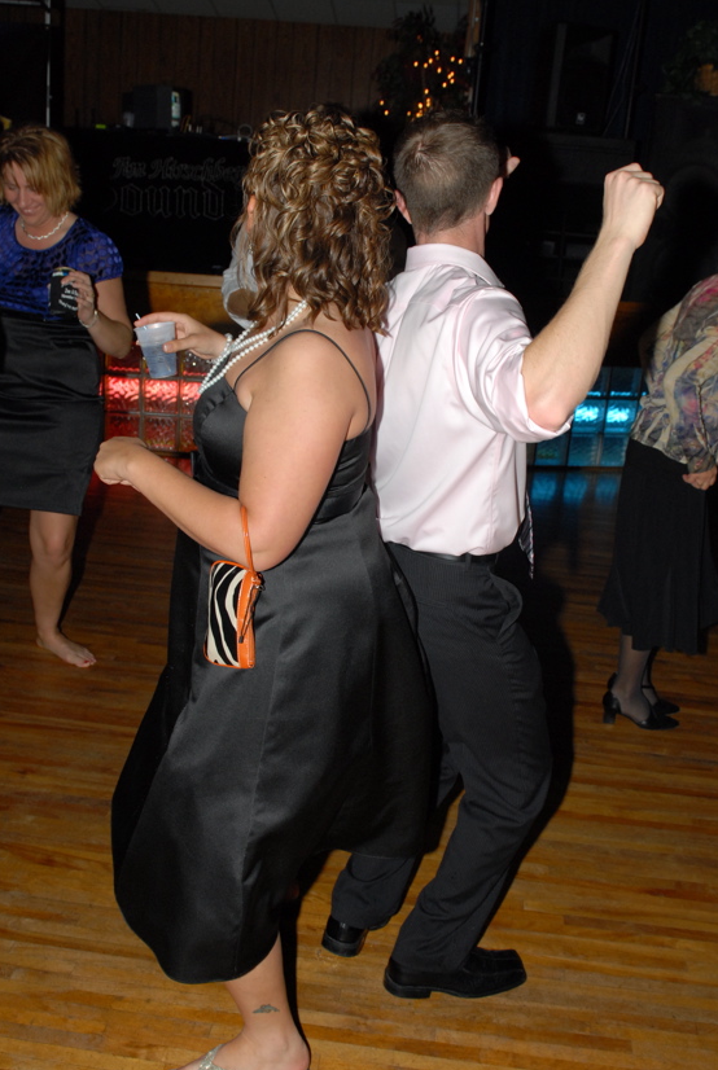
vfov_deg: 51.8
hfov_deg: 36.1
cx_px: 357
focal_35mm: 37
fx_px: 1102
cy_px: 527
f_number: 5.6
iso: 400
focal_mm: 24
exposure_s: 1/60
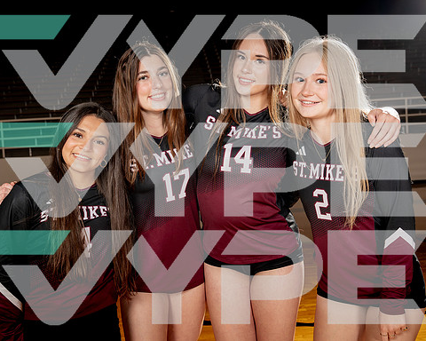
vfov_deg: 35.7
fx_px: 530
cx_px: 207
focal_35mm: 42
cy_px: 170
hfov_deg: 43.8
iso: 100
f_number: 5.6
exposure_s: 1/250
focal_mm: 37
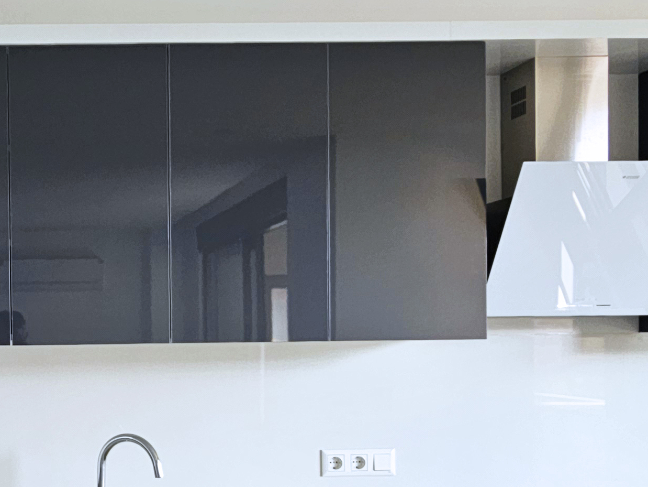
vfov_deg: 33.9
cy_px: 344
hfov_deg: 39.5
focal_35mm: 42
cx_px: 1
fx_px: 786
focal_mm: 2.2
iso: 100
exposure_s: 1/100
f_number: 2.2
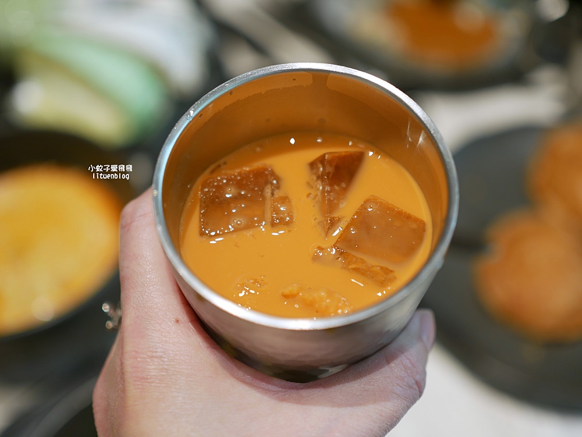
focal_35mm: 50
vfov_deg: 29.1
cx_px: 291
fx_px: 841
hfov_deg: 38.2
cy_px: 218
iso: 200
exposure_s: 1/60
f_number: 1.8
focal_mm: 25
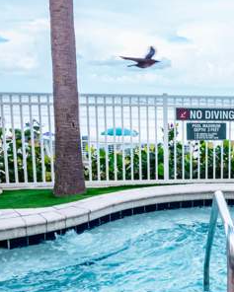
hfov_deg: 31.2
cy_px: 152
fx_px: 363
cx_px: 266
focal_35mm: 42
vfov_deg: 43.8
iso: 320
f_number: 13
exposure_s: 1/250
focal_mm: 10
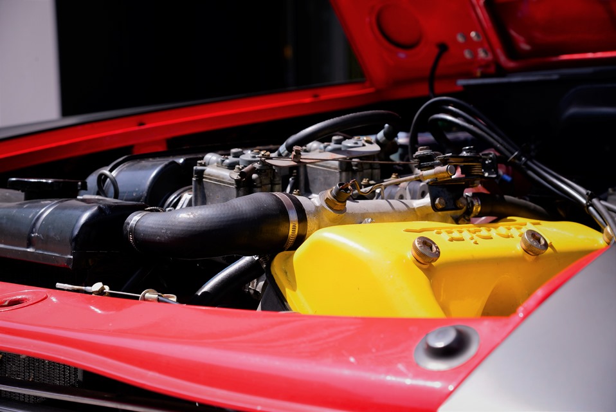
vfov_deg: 16.1
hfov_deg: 23.9
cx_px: 308
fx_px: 1455
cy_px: 206
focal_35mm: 85
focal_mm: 85
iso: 200
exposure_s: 1/320
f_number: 8
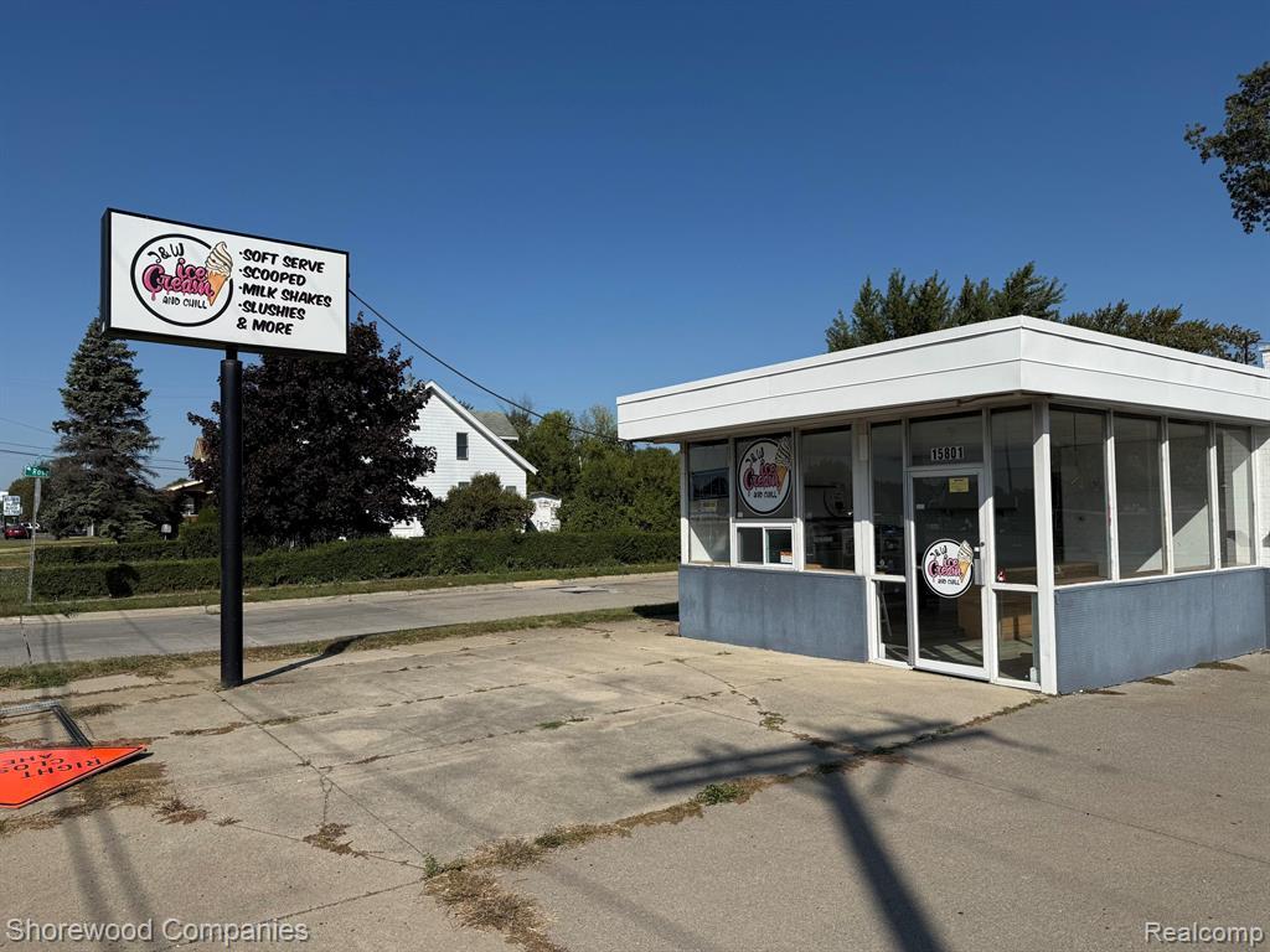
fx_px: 881
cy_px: 476
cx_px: 635
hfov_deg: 71.6
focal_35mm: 24
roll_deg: +0.8
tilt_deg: +2.7
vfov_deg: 56.8
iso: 80
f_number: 1.78
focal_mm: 6.76
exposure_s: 1/9091
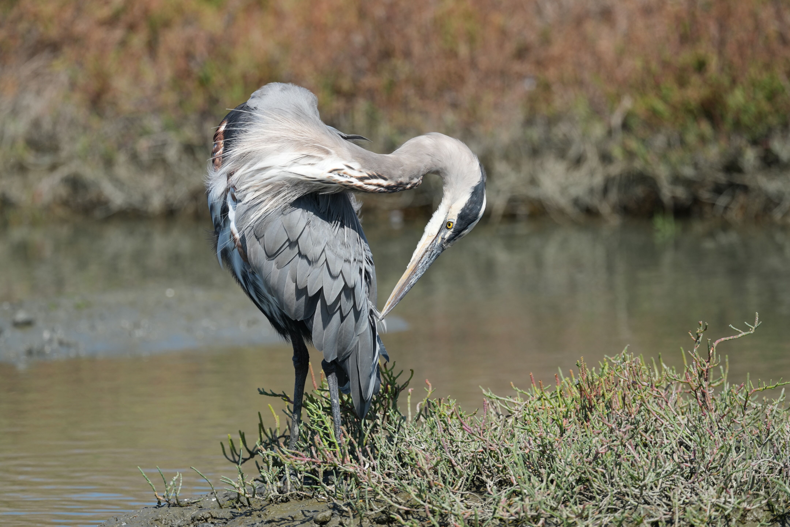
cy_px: 264
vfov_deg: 2.9
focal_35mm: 476
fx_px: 10445
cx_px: 395
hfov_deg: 4.3
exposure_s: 1/1250
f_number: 6.3
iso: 400
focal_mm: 476
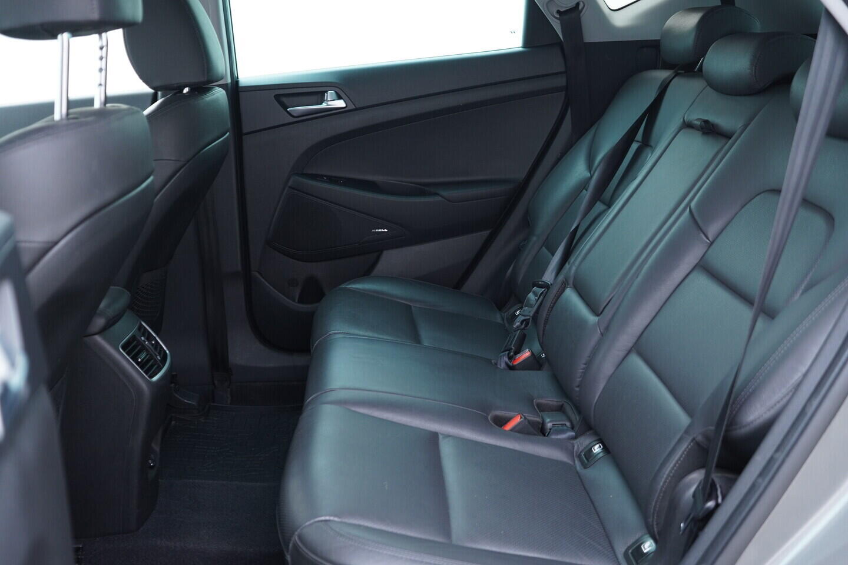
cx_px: 424
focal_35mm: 36
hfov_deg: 53.1
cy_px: 282
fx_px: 848
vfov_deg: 36.9
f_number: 2.8
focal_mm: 24
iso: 400
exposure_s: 1/40
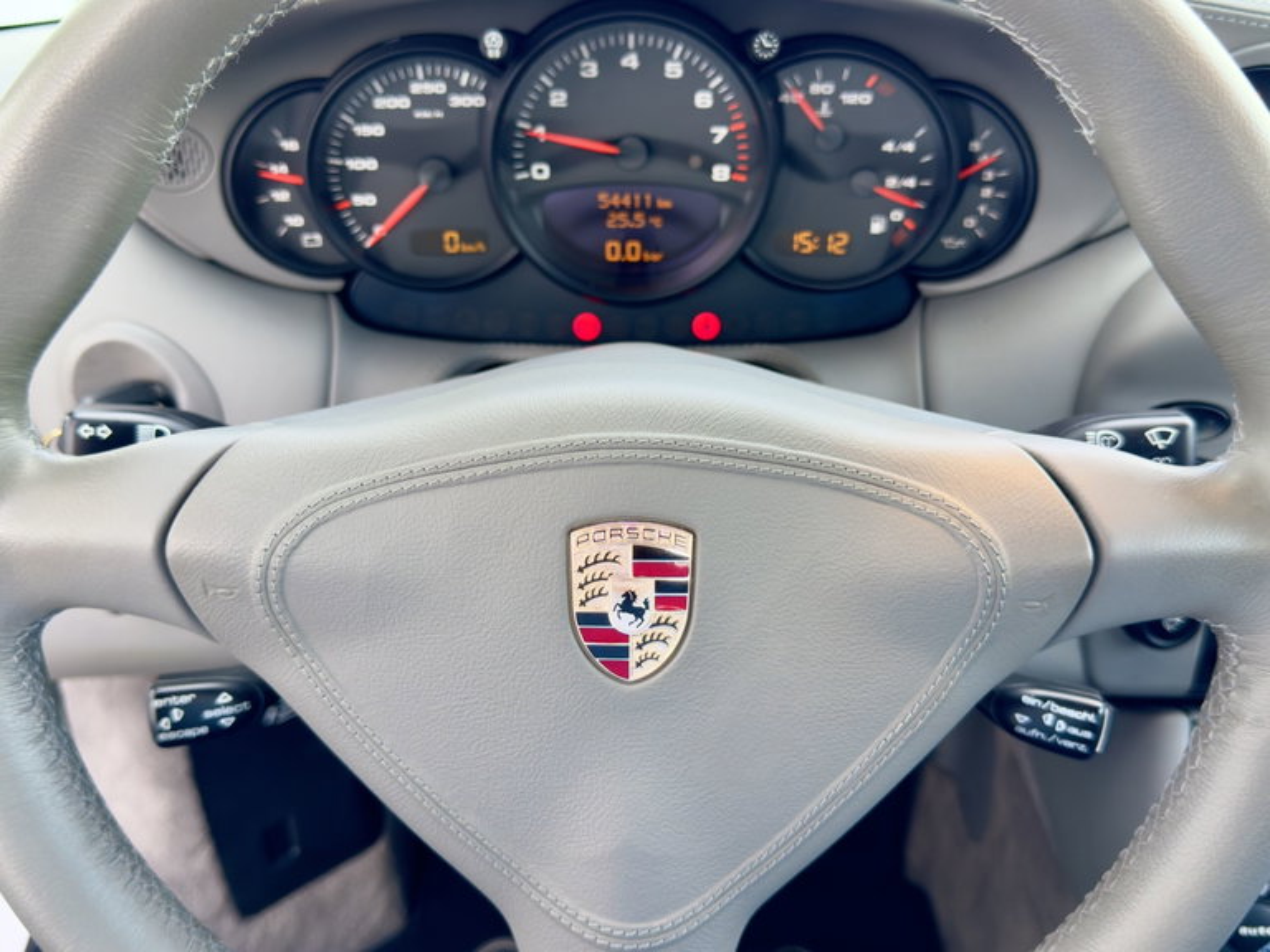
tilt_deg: -24.6
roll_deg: +1.7
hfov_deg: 52.6
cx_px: 635
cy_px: 476
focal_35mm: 35
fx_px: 1284
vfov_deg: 40.7
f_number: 1.78
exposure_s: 1/122
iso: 64
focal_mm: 6.76
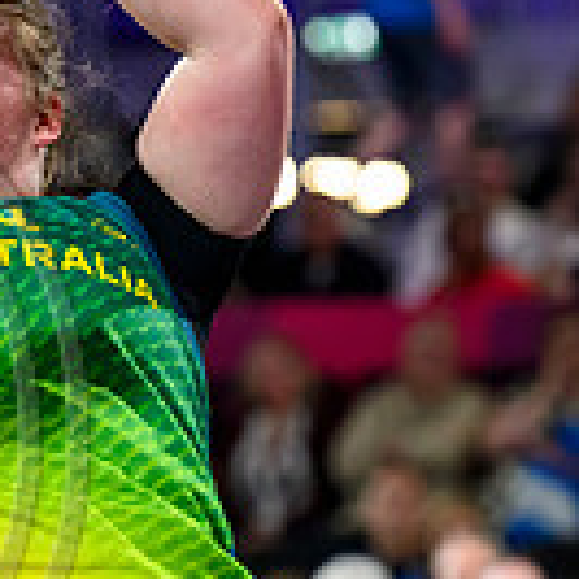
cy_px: 431
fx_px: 9784
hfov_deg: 3.4
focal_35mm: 517
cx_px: -301
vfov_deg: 3.4
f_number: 3.2
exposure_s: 1/1600
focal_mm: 120
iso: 2500
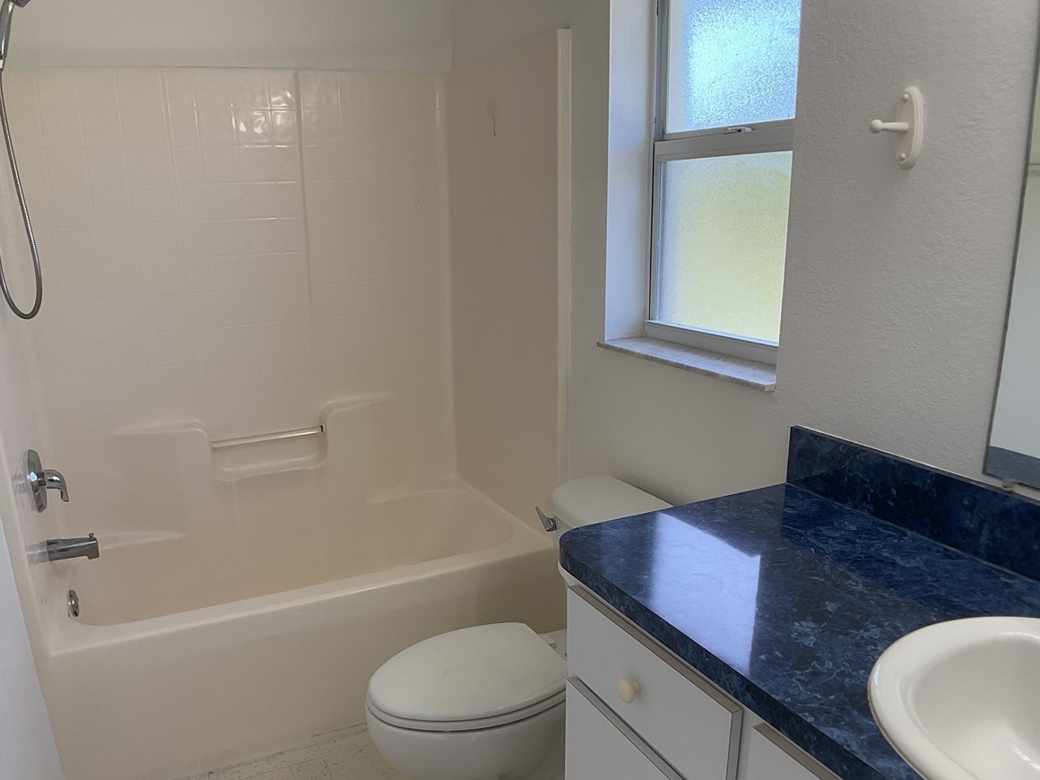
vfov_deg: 35.8
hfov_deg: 46.8
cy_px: 466
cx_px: 488
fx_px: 1202
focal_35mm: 40
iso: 32
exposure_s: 1/120
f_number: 1.8
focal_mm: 3
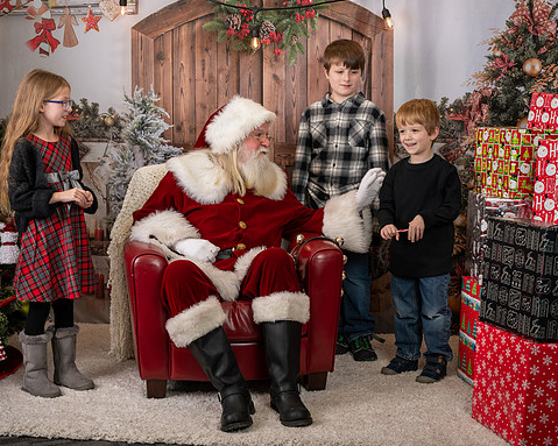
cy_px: 209
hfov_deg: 30.5
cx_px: 260
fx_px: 1024
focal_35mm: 62
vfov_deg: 24.6
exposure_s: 1/100
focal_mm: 50
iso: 100
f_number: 9
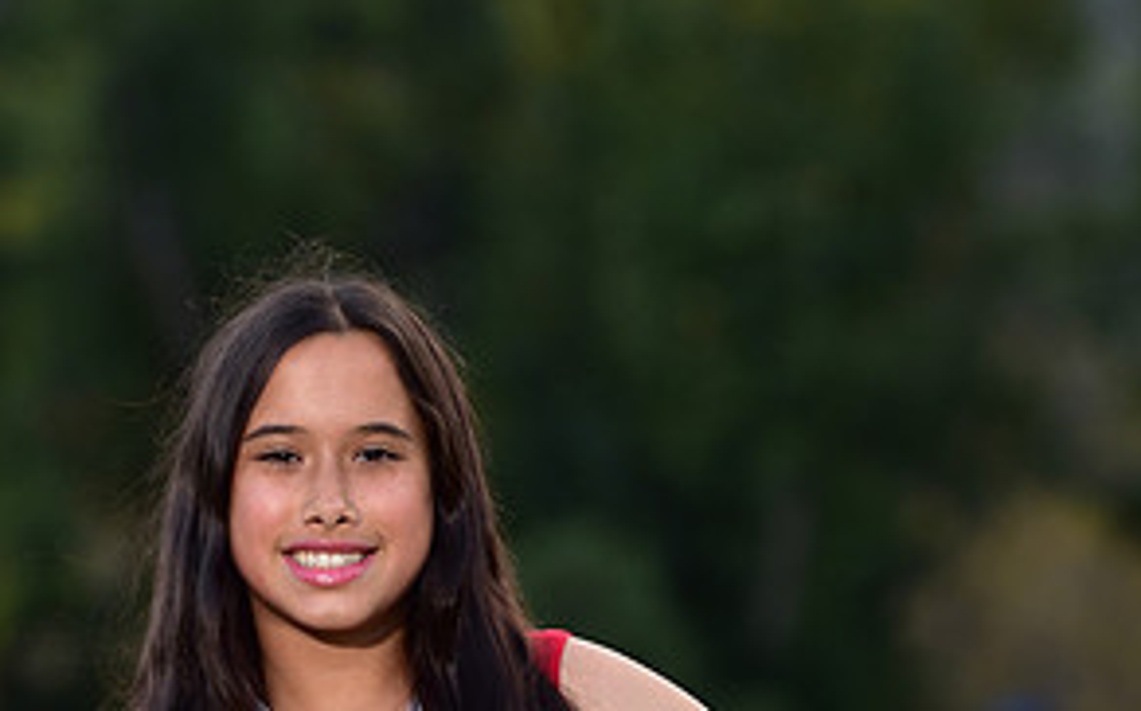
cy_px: 844
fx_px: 10067
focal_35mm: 324
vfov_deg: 4.0
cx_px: 404
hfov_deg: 6.5
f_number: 4.5
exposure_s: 1/320
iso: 400
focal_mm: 160
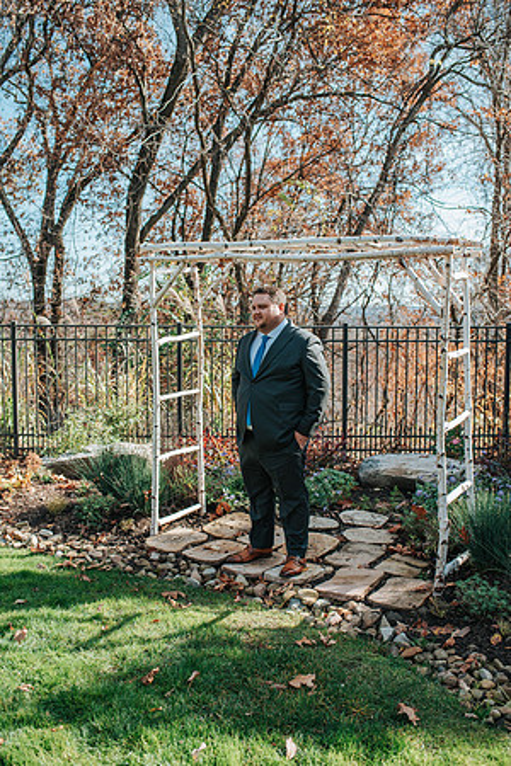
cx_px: 256
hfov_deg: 37.9
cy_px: 383
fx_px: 745
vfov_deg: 54.4
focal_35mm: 35
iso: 280
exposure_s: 1/1250
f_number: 3.5
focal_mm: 35
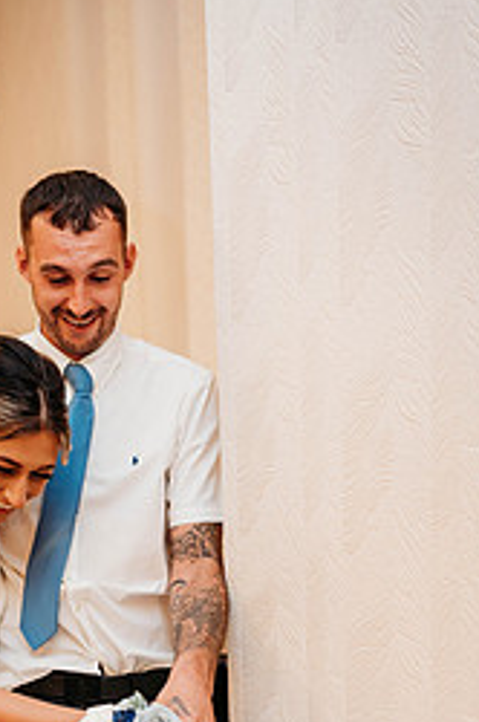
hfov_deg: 21.3
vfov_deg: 30.7
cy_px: 627
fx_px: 1261
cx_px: 114
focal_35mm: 63
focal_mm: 35
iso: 800
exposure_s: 1/200
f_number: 2.5
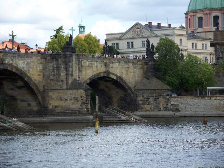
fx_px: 861
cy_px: 84
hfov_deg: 14.8
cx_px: 112
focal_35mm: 133
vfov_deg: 11.1
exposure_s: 1/400
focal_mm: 28
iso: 64
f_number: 4
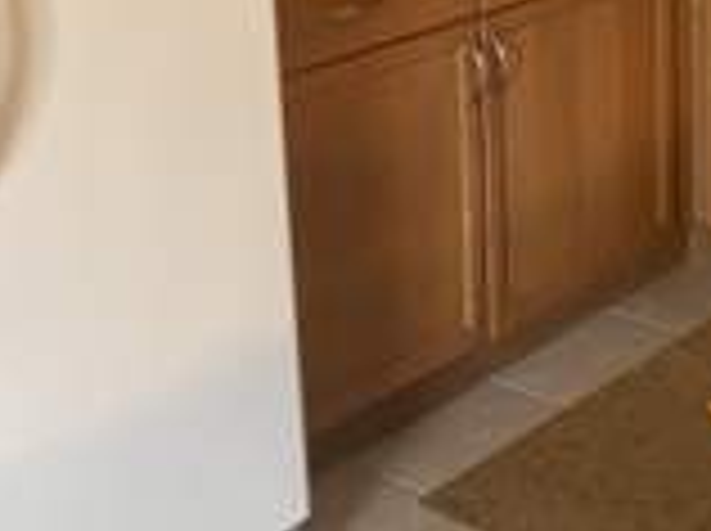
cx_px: 706
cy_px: -97
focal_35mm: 79
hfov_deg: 23.7
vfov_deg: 17.8
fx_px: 1620
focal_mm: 5.96
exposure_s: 1/60
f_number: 1.6
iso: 320
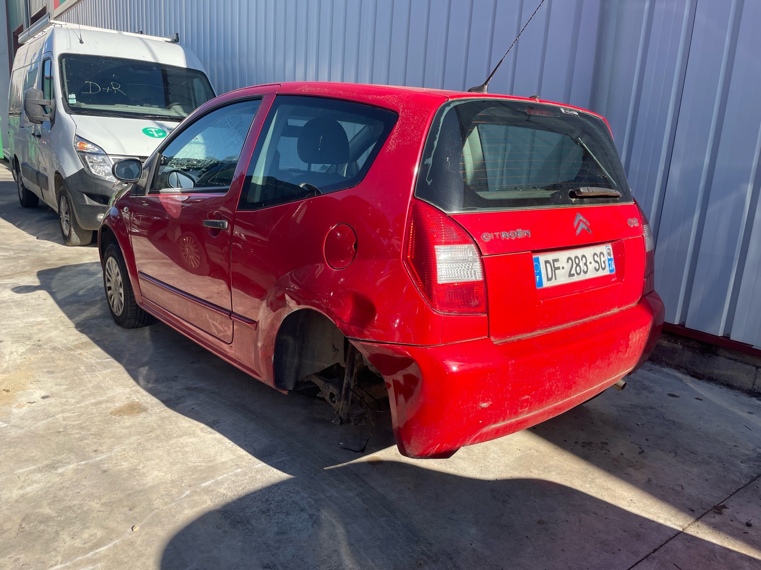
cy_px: 285
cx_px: 380
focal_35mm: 26
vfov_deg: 53.1
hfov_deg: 67.3
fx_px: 572
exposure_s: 1/1595
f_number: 1.6
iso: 32
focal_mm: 4.2
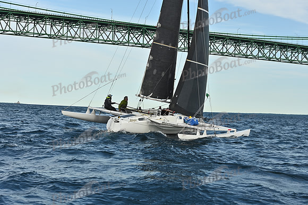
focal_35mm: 78
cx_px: 154
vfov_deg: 17.5
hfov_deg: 26.0
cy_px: 102
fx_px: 667
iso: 320
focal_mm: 78
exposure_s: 1/1000
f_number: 7.1
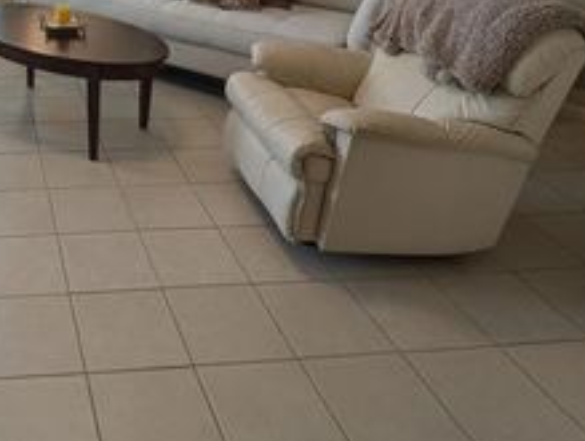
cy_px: -51
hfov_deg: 45.9
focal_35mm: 35
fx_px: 592
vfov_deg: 34.8
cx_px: 27
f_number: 1.95
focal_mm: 2.23
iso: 43
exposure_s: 1/220
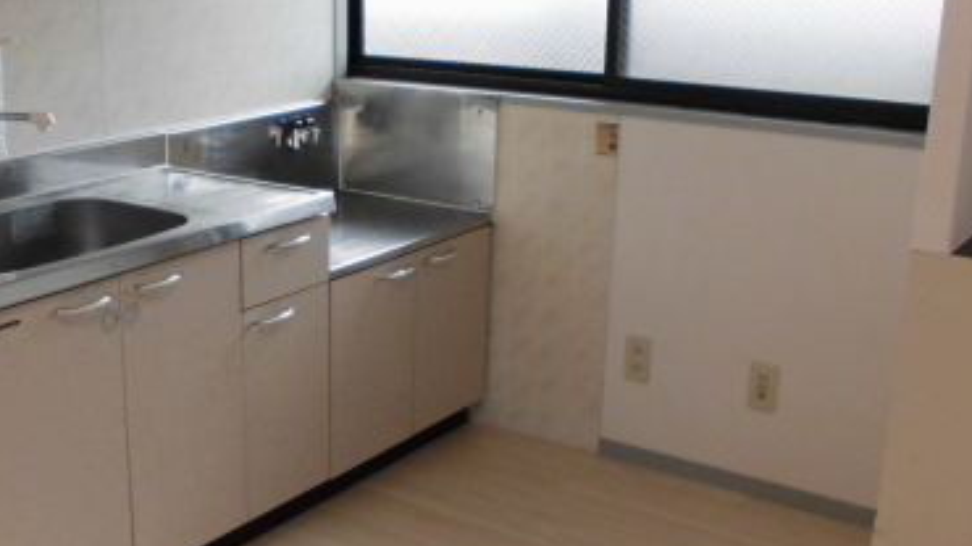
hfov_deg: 41.3
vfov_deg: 24.4
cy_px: 323
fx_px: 1263
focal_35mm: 49
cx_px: 289
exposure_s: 1/60
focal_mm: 4.6
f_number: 3.5
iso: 100
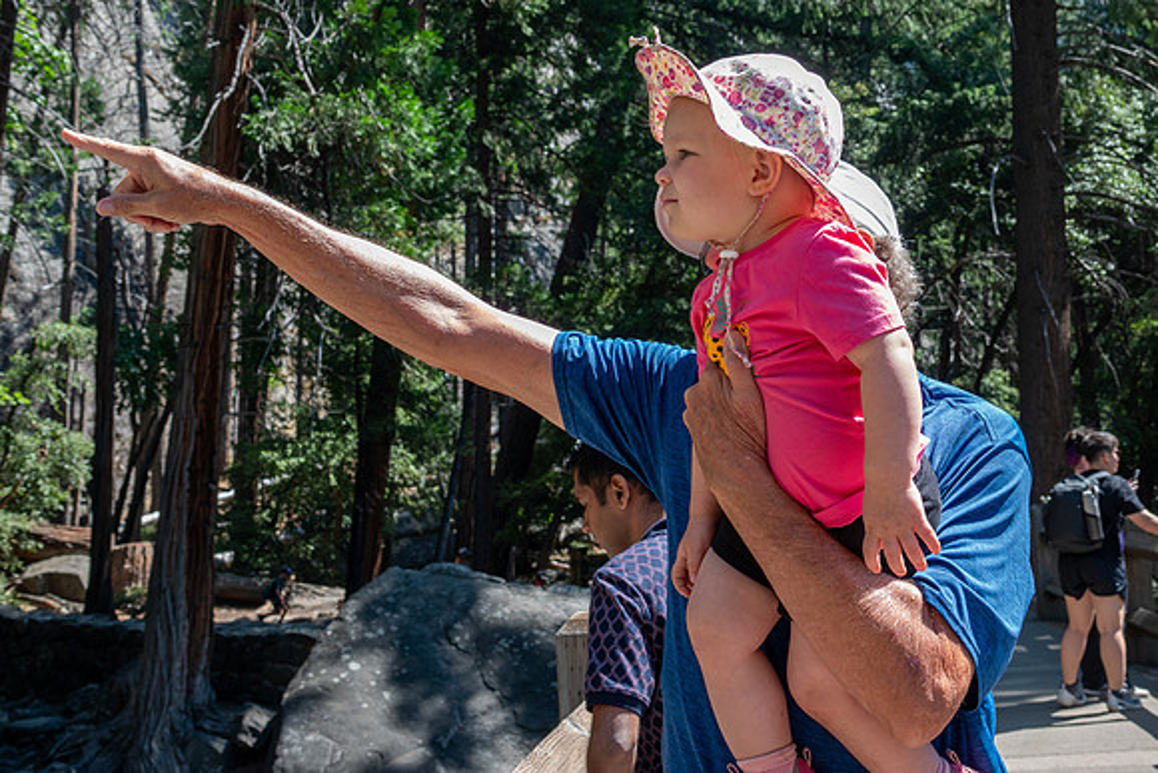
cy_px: 304
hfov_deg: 40.5
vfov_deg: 27.7
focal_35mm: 49
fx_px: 1563
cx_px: 703
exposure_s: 1/200
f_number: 4
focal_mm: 14.65
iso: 100
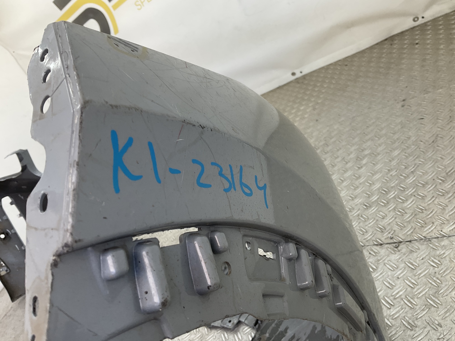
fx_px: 381
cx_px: 228
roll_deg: +36.0
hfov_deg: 61.7
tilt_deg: -26.1
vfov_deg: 48.2
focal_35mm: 29
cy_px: 170
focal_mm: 3
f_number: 1.8
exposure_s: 1/100
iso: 20
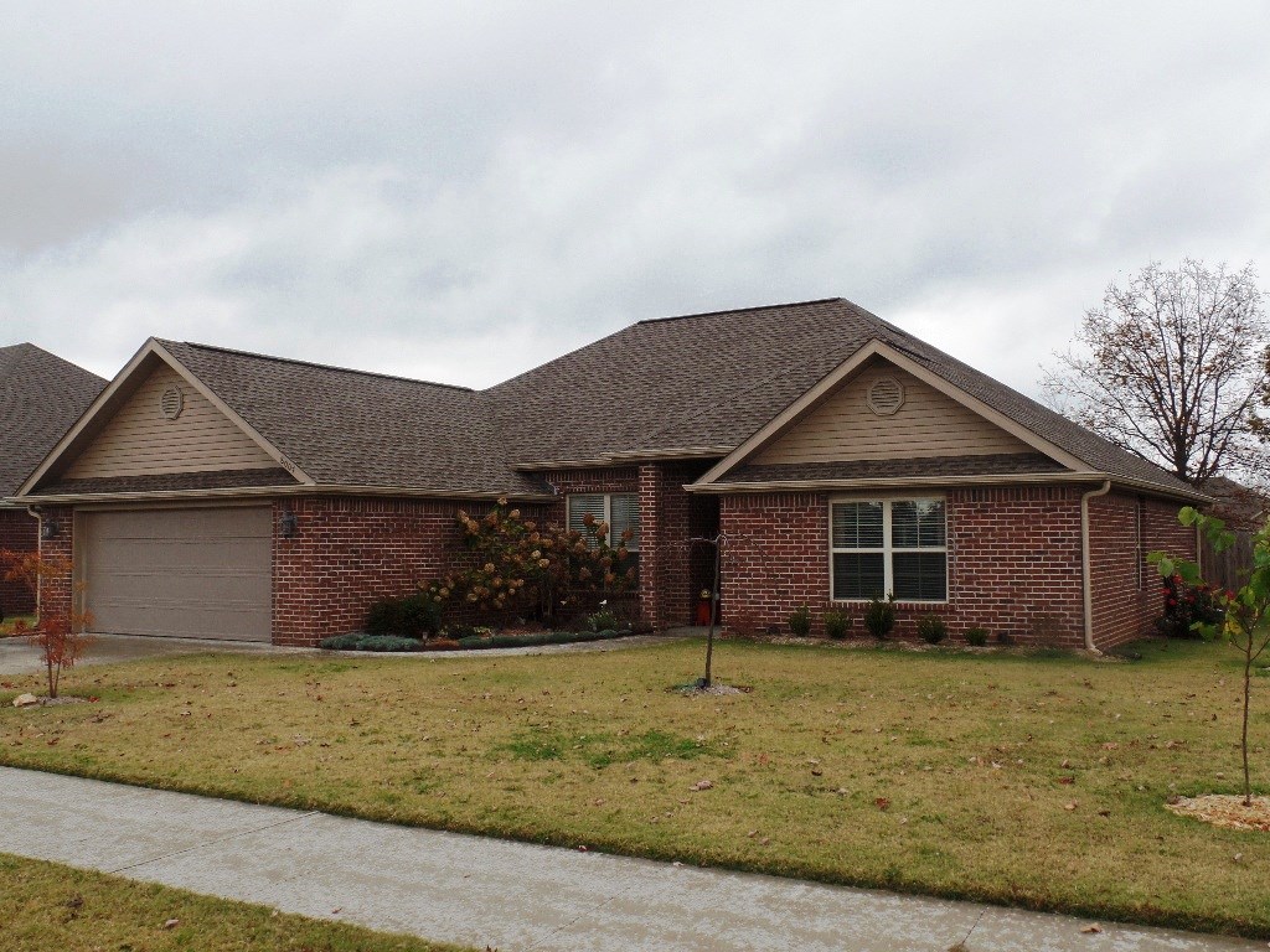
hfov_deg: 52.6
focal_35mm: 35
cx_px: 635
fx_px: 1284
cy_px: 476
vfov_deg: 40.7
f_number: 3.4
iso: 80
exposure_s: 1/125
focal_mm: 6.2
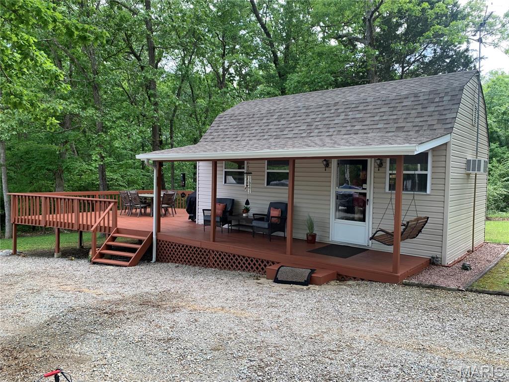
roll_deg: -1.7
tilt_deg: -2.1
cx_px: 254
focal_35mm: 26
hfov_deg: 67.3
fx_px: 382
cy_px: 191
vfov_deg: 53.1
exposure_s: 1/218
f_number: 1.8
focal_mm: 4.25
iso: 25
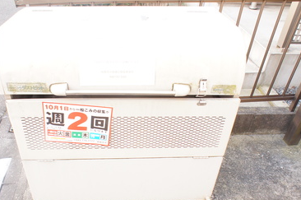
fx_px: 351
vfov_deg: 31.6
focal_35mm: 42
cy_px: 130
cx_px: 123
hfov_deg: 46.2
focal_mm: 16
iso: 400
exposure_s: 1/80
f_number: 4.5
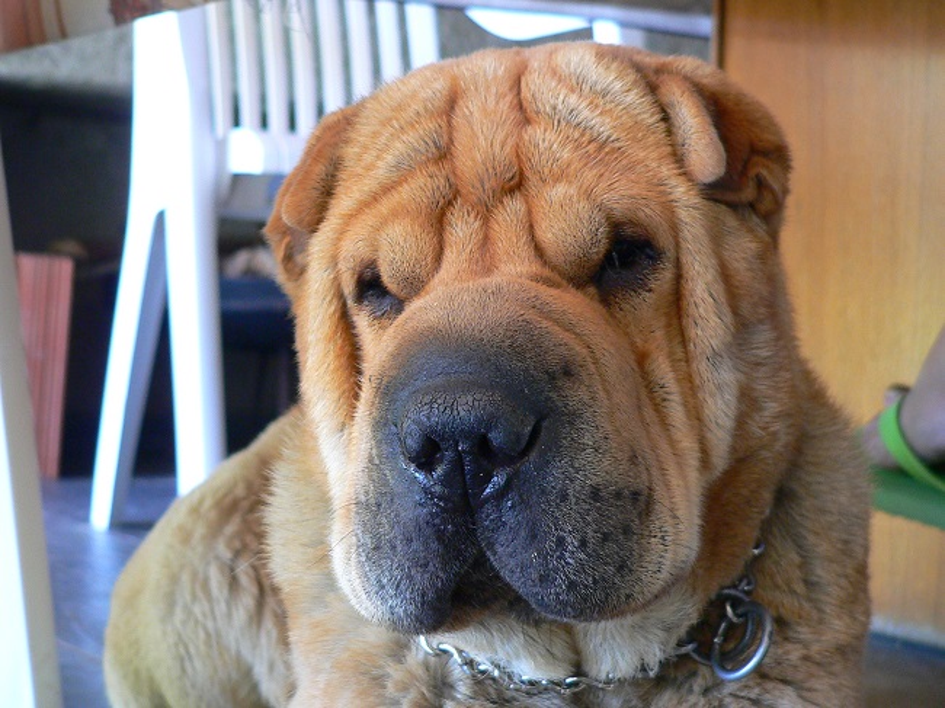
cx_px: 472
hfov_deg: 24.7
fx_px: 2156
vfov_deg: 18.7
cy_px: 354
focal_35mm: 79
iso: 200
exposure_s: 1/25
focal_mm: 13.2
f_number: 2.8
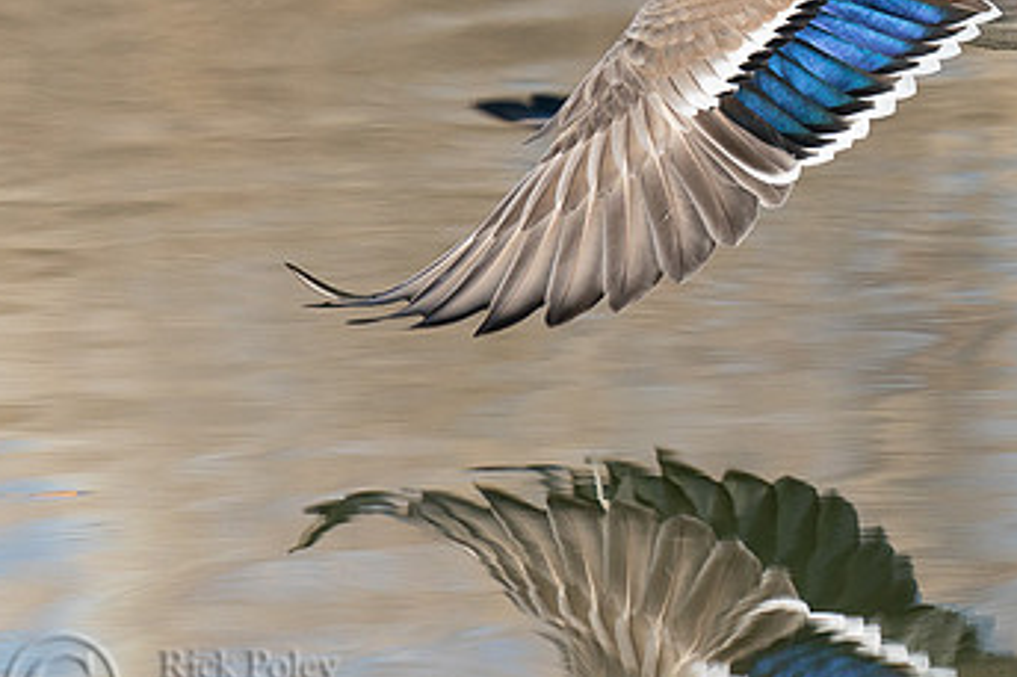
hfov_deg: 1.9
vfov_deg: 1.3
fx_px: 29958
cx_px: 1076
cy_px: -60
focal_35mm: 1061
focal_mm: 441
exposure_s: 1/2500
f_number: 7.1
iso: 1000
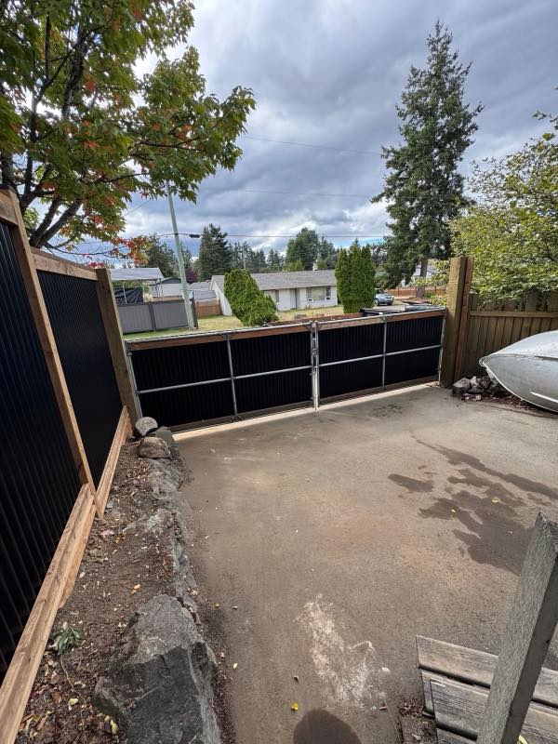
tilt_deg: -17.4
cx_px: 279
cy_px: 372
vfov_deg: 102.1
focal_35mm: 14
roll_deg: +3.1
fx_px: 301
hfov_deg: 85.7
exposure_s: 1/341
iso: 40
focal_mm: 2.22
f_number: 2.2
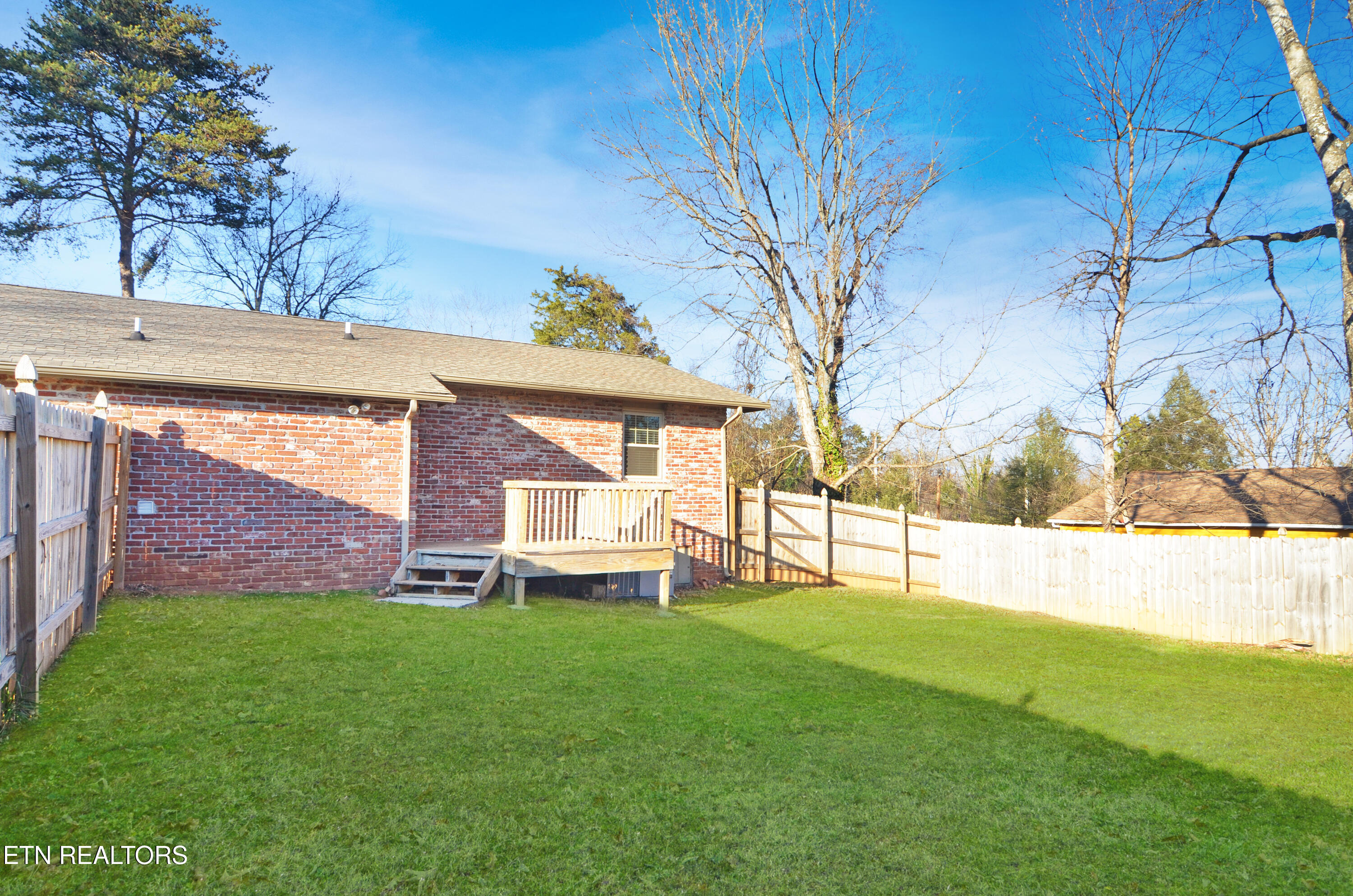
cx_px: 676
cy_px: 448
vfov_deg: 63.0
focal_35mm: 20
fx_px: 731
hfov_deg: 85.5
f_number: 7.1
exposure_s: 1/200
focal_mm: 13
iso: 200
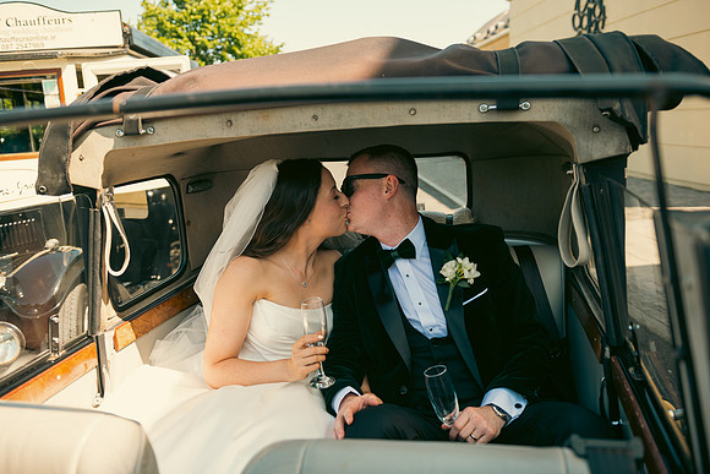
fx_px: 612
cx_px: 355
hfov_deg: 60.3
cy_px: 237
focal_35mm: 31
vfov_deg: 42.3
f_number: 3.5
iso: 125
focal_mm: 31
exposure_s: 1/400
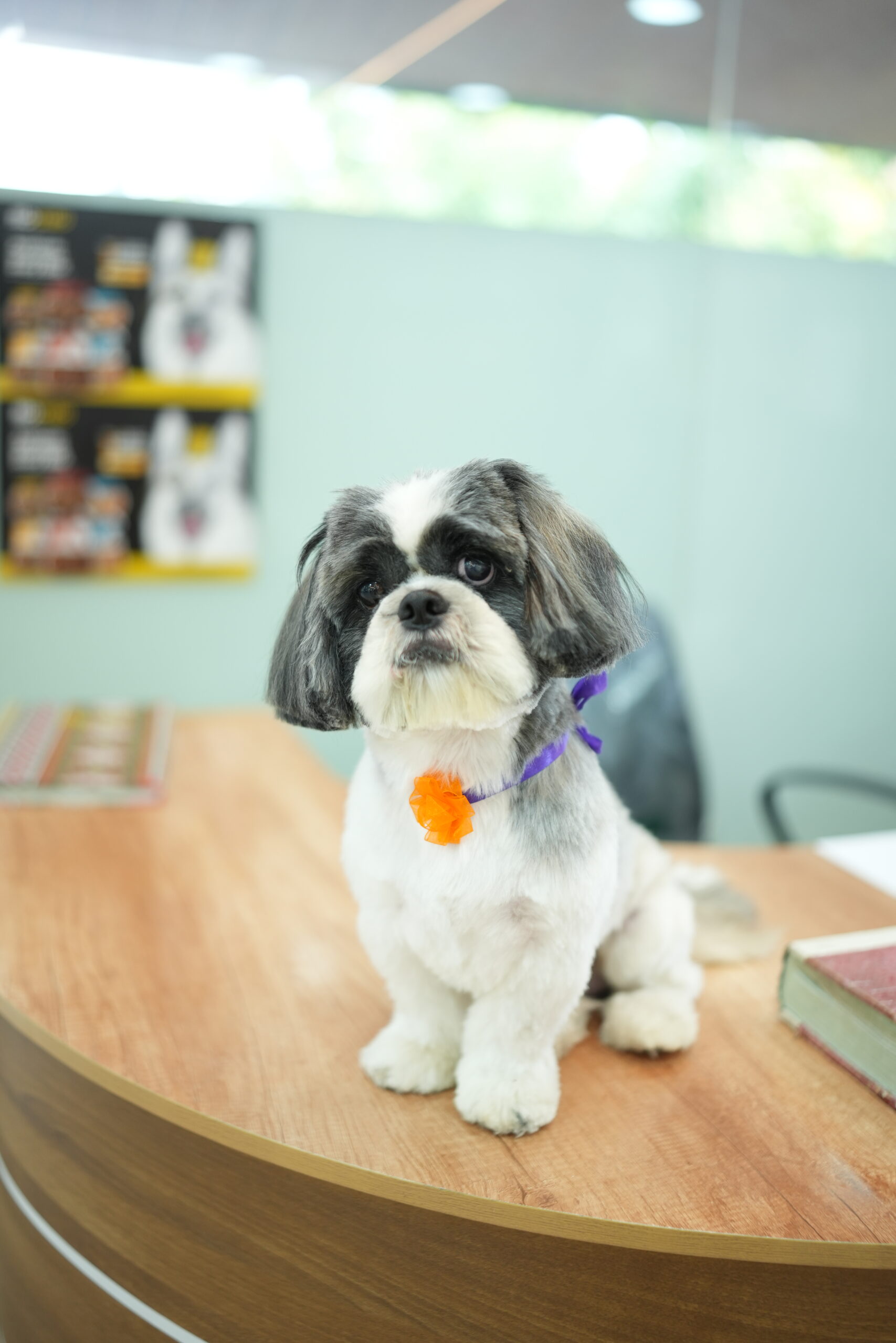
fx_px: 1306
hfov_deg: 37.9
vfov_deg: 54.4
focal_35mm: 35
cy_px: 672
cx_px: 448
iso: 500
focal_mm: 35
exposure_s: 1/400
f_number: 1.4
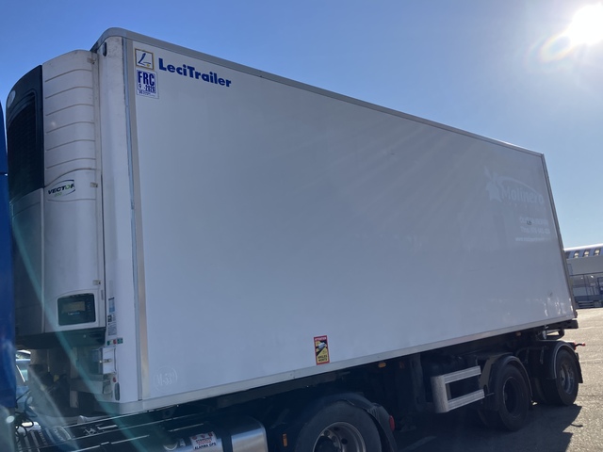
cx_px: 302
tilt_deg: +10.8
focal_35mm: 28
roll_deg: +5.1
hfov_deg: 63.4
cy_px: 226
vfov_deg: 49.7
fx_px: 488
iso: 32
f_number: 1.8
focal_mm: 3.99
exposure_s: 1/2208
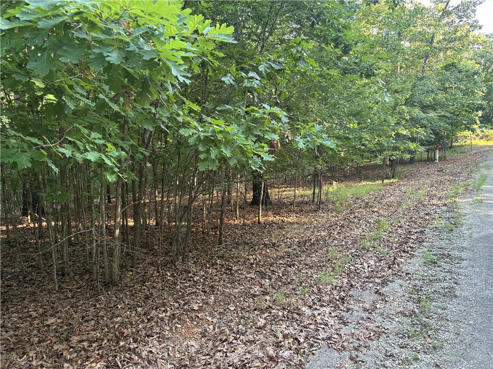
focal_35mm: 26
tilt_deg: -8.2
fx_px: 370
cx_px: 246
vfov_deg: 53.1
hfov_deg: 67.3
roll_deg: +0.0
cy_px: 184
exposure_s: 1/114
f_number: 1.6
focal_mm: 5.96
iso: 125
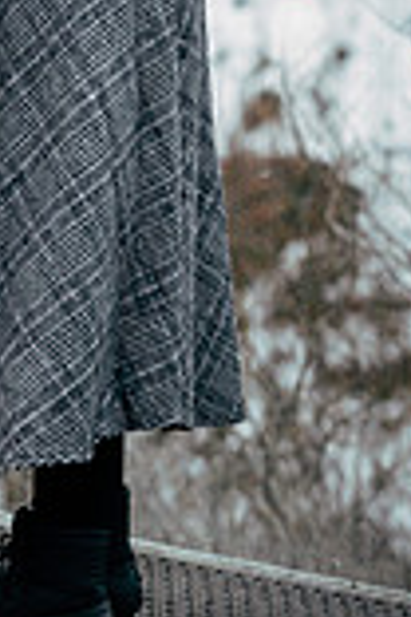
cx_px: -109
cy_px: -202
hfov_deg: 5.5
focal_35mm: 248
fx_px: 4247
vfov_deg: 8.2
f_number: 5
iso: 250
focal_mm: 86
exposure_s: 1/320
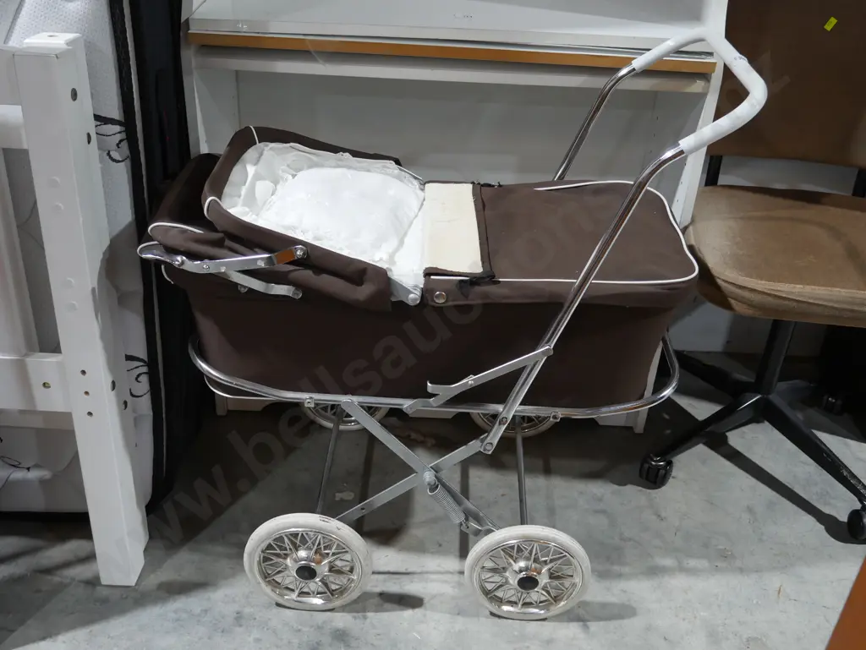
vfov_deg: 39.7
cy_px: 325
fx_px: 901
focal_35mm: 36
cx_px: 433
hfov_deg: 51.3
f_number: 4
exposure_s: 1/60
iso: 640
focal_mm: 18
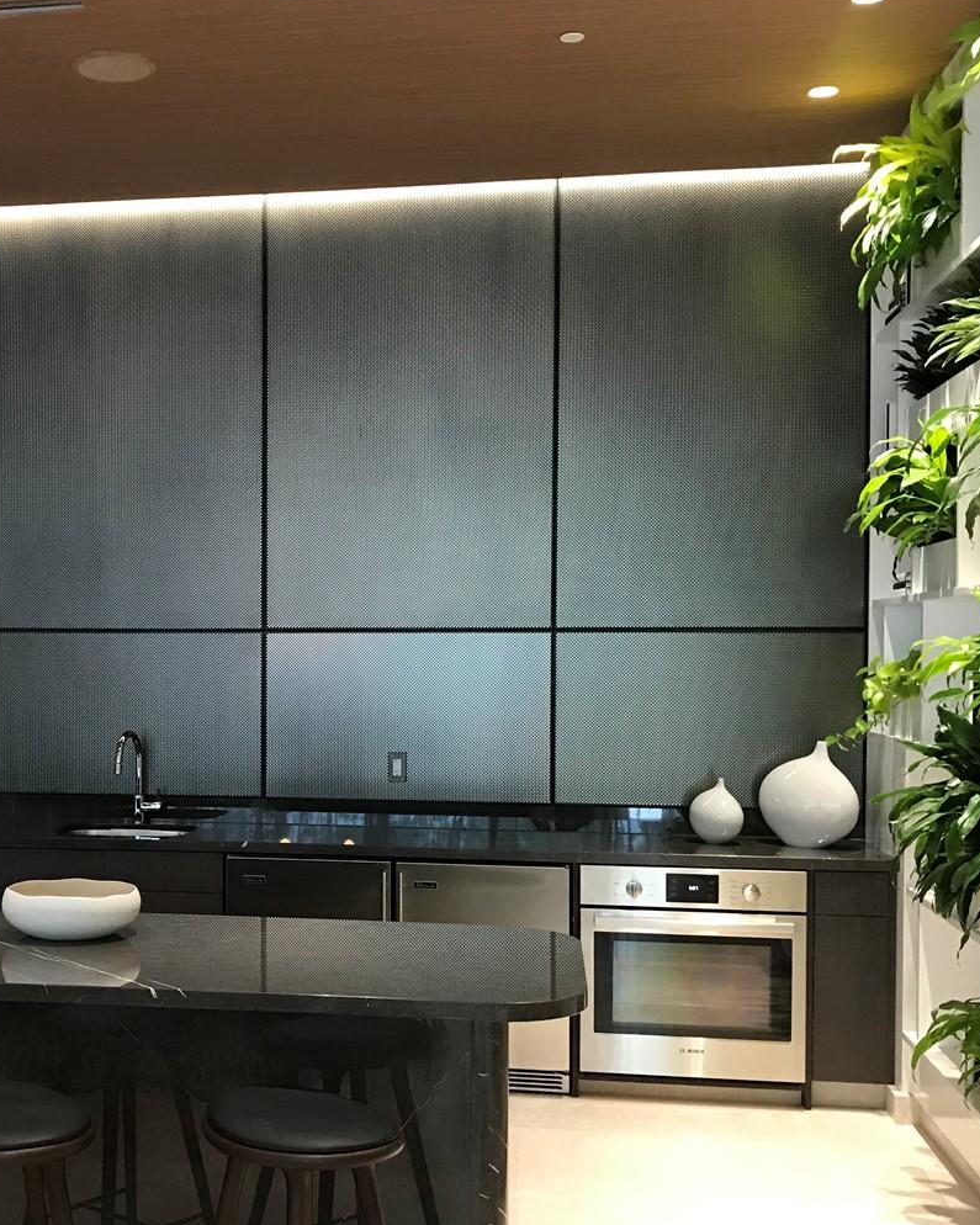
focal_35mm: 44
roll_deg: +0.4
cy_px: 685
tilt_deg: -1.7
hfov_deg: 33.4
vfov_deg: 41.9
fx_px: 1595
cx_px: 239
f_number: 1.8
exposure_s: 1/15
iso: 50
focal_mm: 3.99
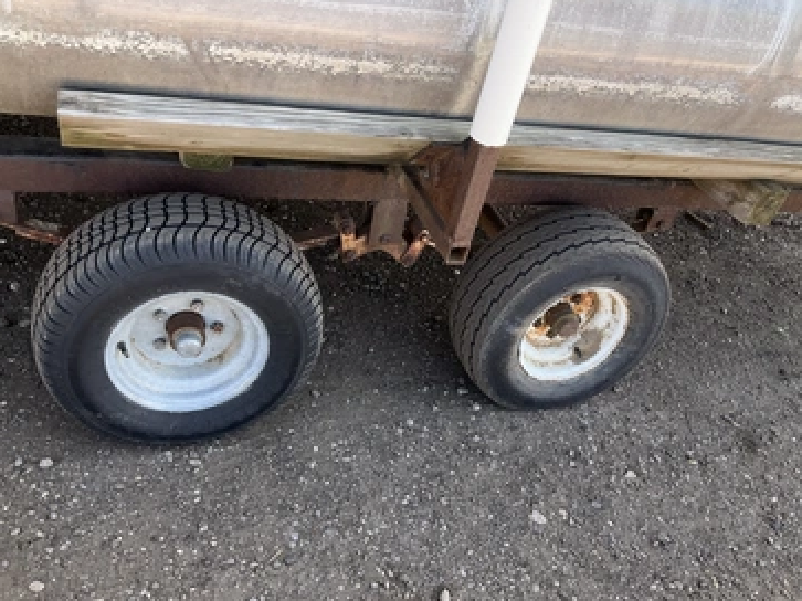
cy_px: 318
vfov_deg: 44.1
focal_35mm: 32
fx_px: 741
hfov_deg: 56.8
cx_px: 418
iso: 25
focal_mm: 3
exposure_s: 1/212
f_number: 1.8
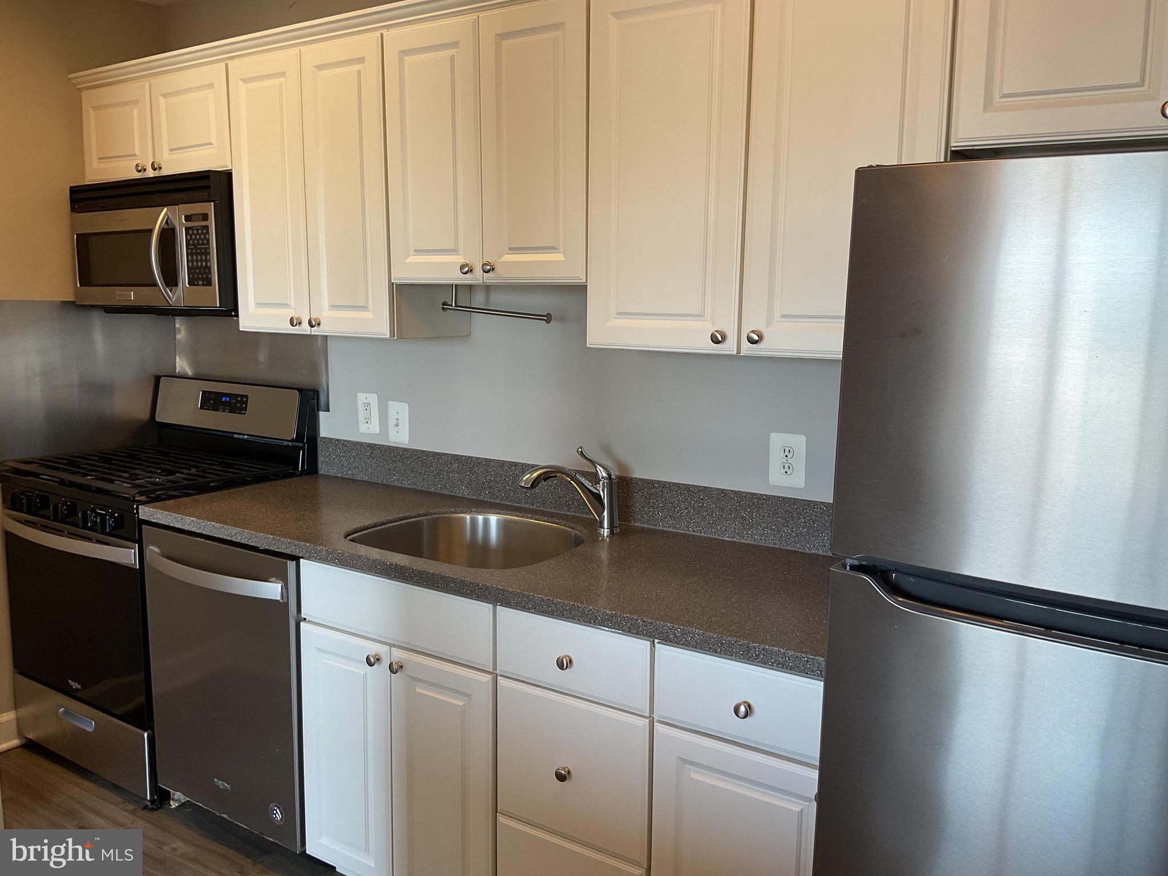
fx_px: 979
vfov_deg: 48.2
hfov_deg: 61.7
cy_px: 438
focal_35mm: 29
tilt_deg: -9.0
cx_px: 584
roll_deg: -0.7
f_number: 1.8
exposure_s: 1/120
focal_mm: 3
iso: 64
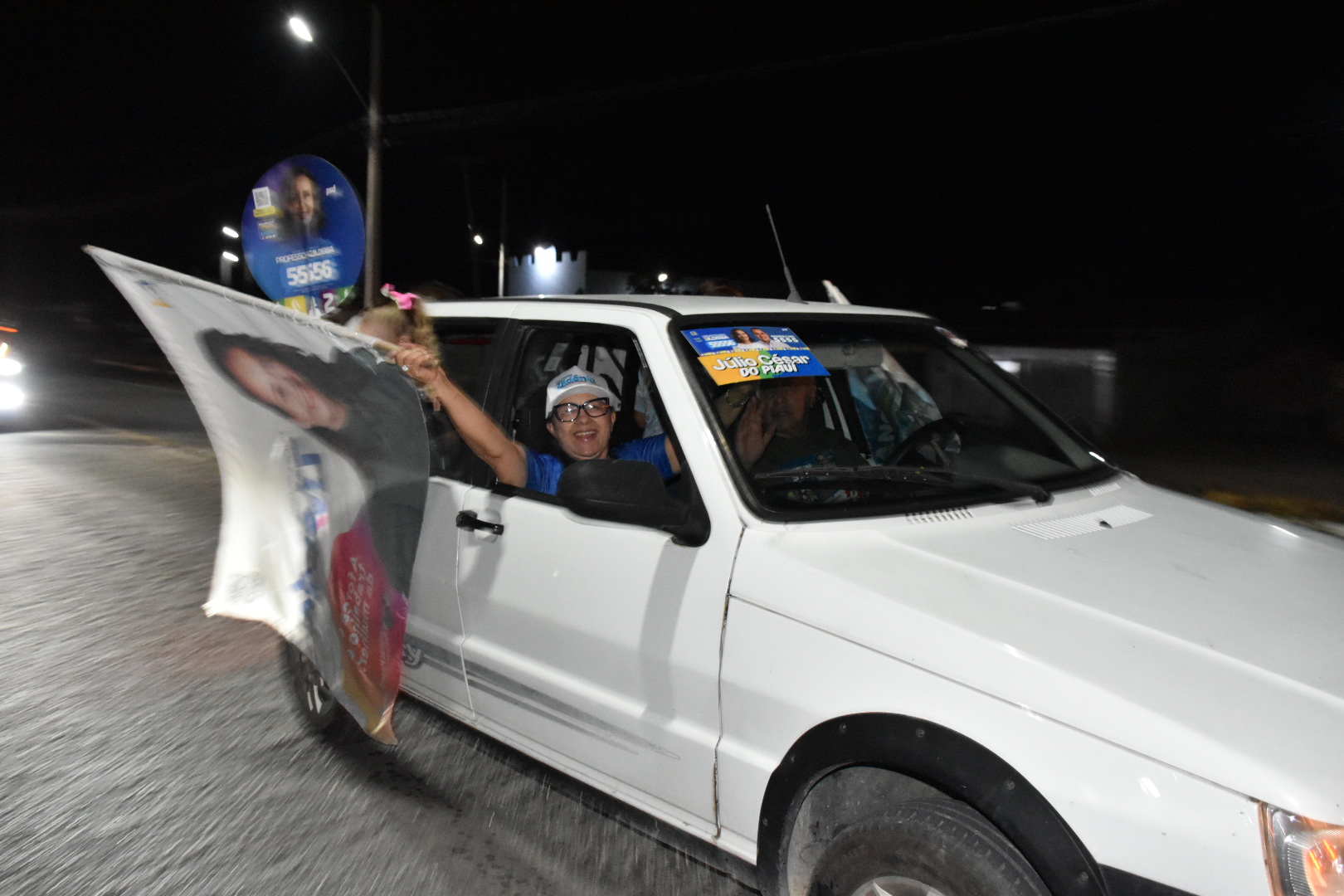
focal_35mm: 33
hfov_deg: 57.2
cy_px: 448
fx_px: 1232
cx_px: 672
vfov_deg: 40.0
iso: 5000
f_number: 3.5
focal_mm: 22
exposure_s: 1/100
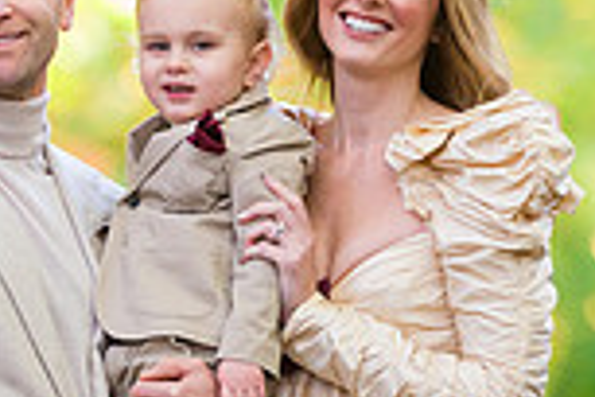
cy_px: 55
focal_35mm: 769
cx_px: -56
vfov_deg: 1.8
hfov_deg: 2.7
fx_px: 12709
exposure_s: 1/200
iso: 1600
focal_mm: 180
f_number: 3.2
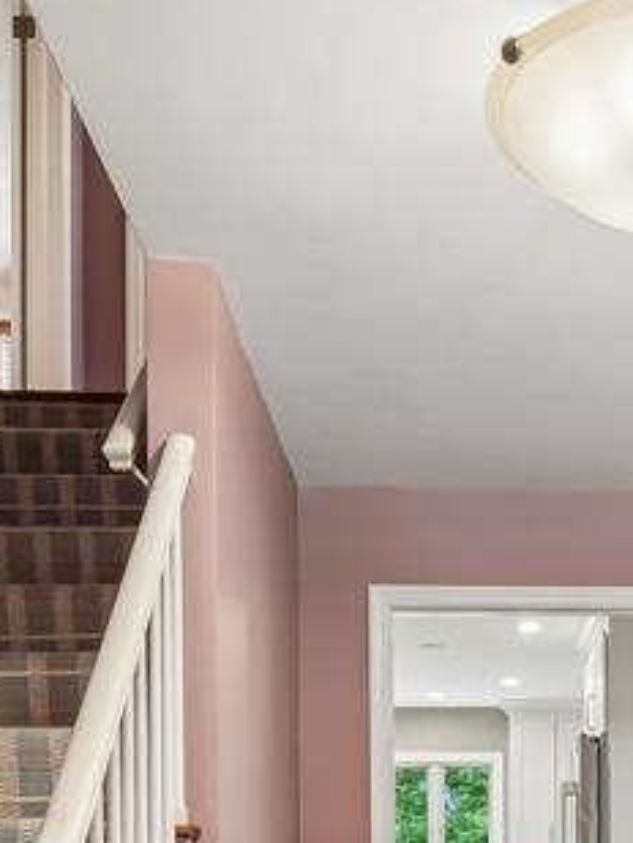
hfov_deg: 28.0
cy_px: 878
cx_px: 505
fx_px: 1243
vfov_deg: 33.6
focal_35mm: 51
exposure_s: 1/5
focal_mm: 16
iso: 400
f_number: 8
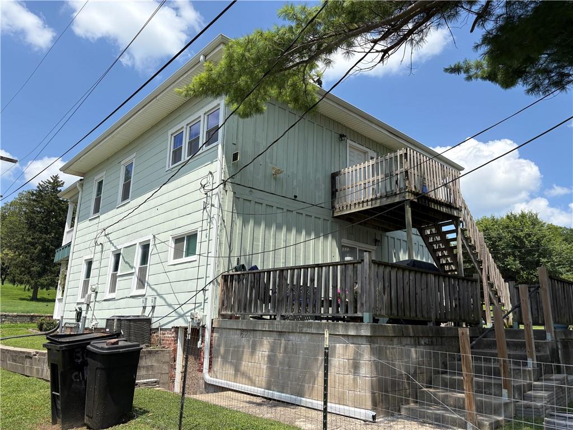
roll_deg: -0.6
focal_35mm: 26
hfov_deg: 67.3
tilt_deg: +15.3
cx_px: 286
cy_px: 215
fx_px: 430
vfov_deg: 53.1
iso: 50
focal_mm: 5.96
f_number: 1.6
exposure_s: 1/3831
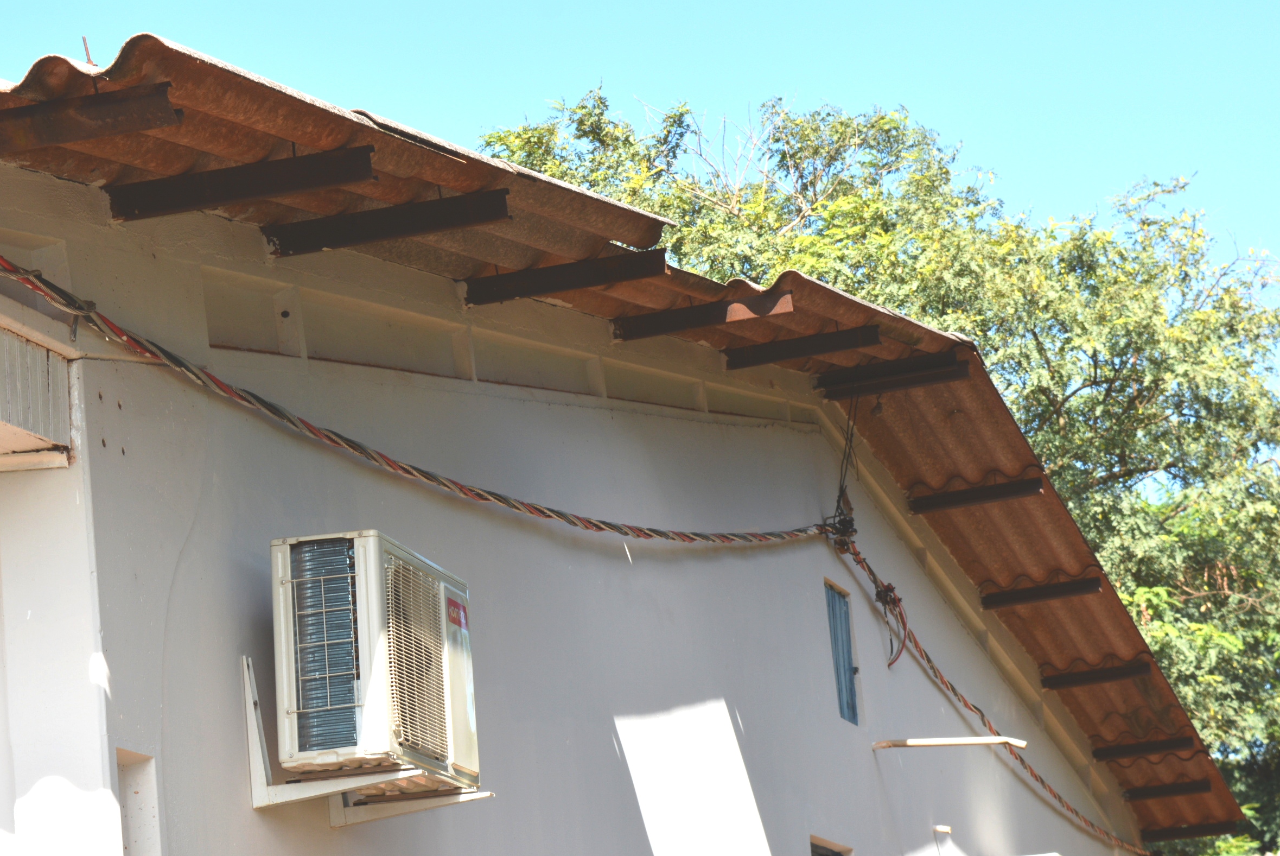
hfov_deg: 19.5
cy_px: 530
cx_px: 503
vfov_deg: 13.1
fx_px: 3723
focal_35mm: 105
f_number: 10
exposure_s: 1/200
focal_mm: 55
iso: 100
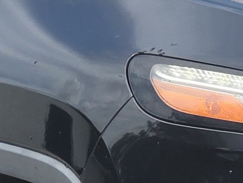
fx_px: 3329
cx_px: 256
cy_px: 237
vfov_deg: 3.1
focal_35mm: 474
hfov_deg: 4.2
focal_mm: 7.9
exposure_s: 1/1406
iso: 50
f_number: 2.4
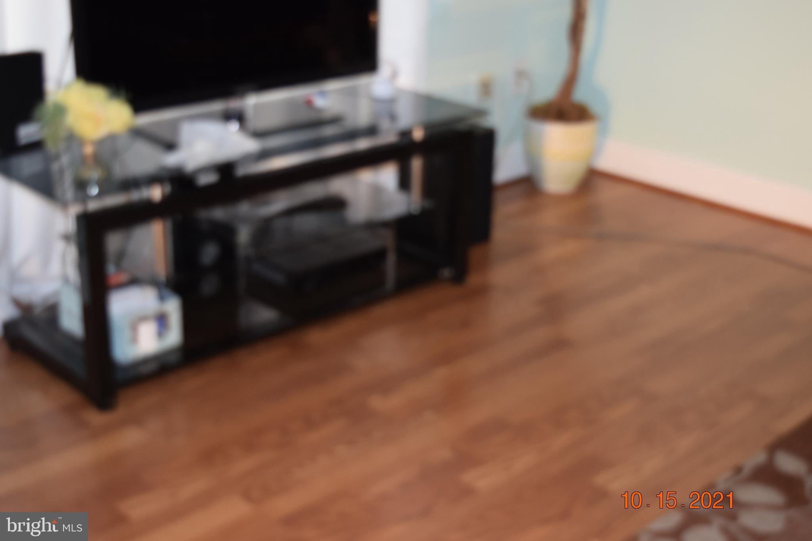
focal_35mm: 52
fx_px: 1184
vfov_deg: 25.7
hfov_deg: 37.9
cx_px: 406
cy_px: 270
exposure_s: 1/60
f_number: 4.5
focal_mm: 35
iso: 800
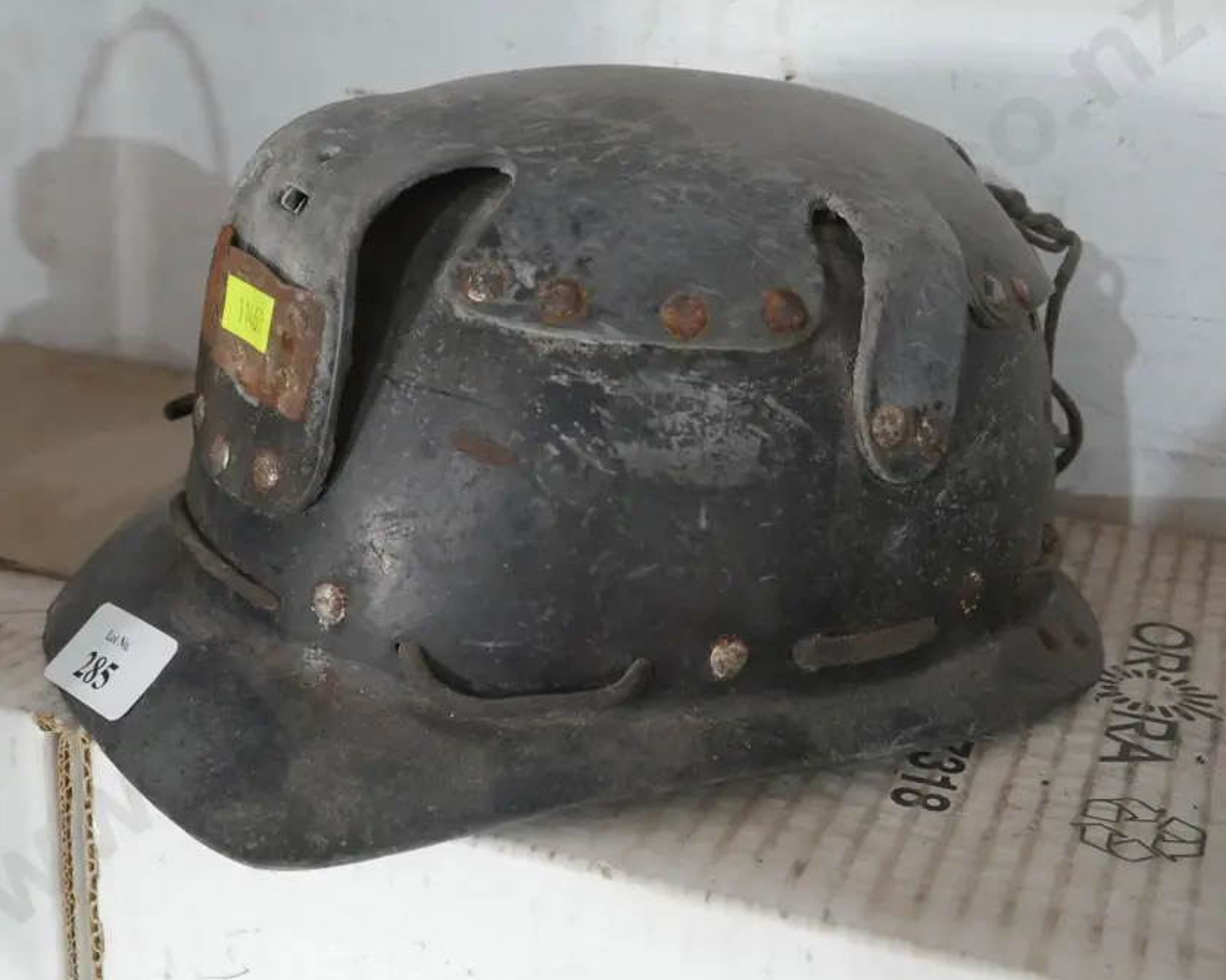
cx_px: 586
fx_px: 1741
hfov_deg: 38.8
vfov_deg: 31.4
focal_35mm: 48
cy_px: 458
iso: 3200
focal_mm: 20
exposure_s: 1/40
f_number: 4.4
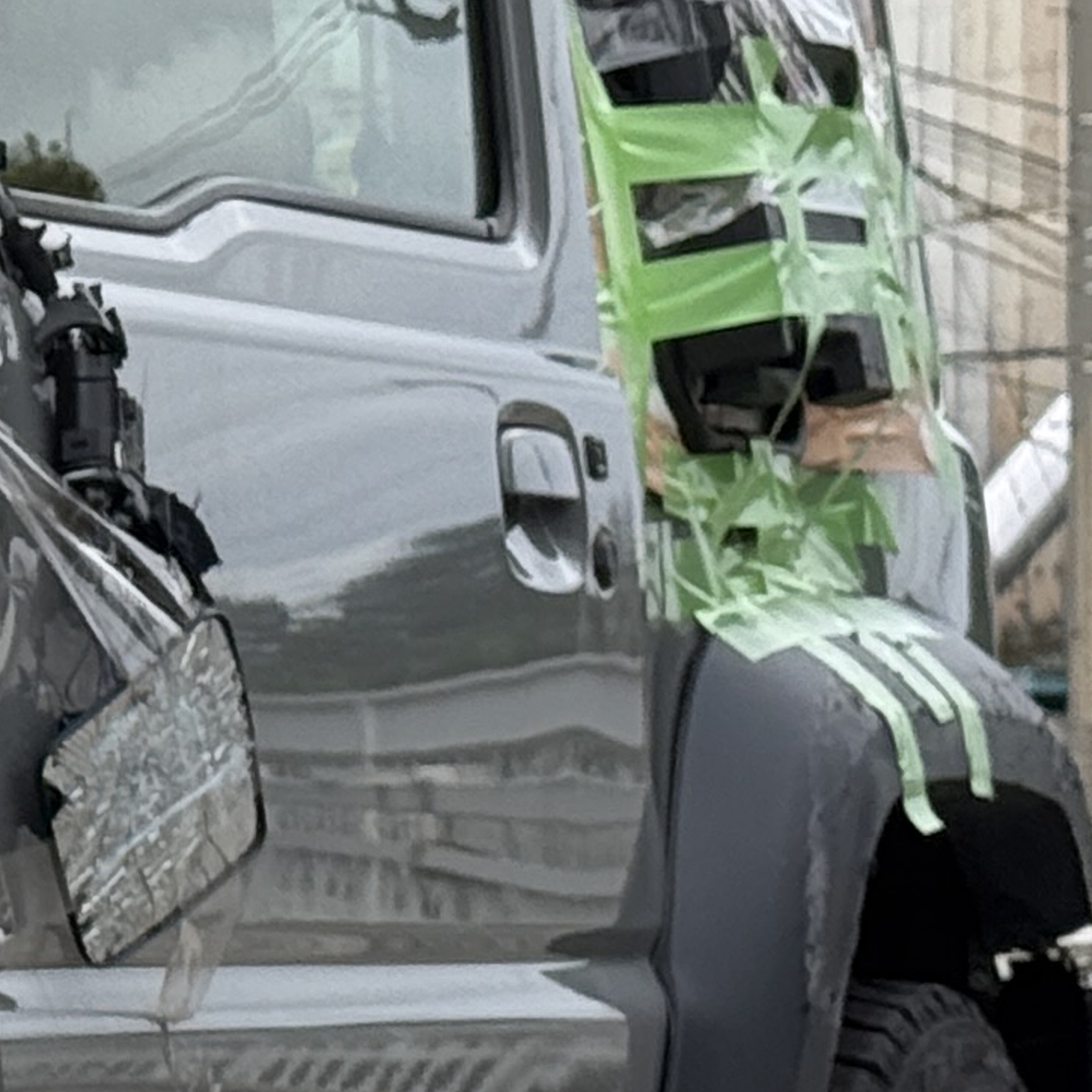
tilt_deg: +2.8
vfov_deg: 7.4
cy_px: 645
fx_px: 8423
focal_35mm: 236
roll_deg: -0.5
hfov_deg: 7.1
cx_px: -1247
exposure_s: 1/1642
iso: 80
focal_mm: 6.76
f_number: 1.78
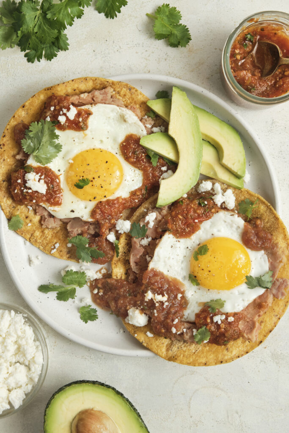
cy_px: 216
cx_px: 144
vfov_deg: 29.7
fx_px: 818
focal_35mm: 68
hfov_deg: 20.0
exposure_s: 1/100
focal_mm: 45.1
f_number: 9
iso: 200
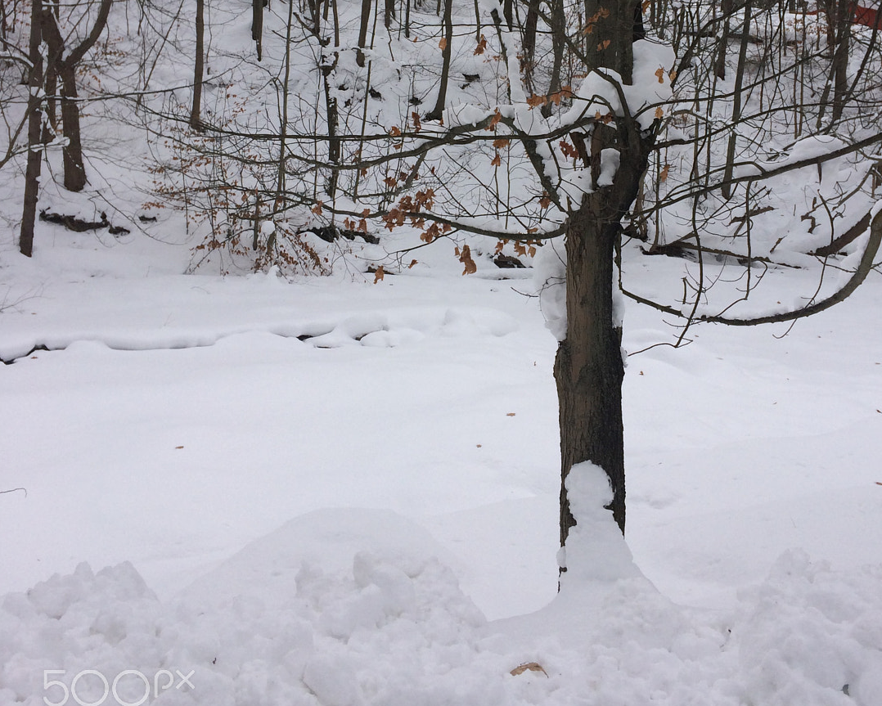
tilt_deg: +0.2
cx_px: 483
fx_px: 1097
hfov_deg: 43.8
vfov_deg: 34.6
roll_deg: +1.0
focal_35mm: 42
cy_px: 142
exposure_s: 1/1244
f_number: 2.2
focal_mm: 4.15
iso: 32
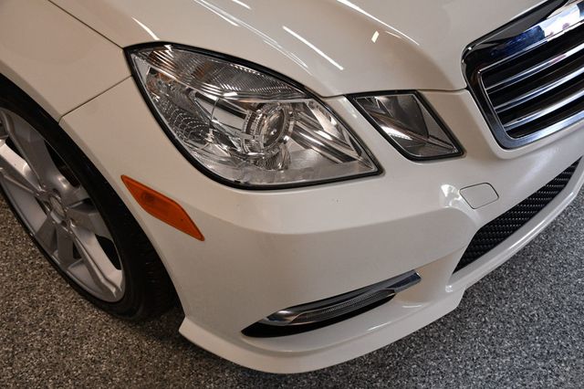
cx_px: 292
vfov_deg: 36.8
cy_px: 194
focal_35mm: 36
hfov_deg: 53.2
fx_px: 584
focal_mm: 24
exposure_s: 1/160
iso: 800
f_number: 3.8
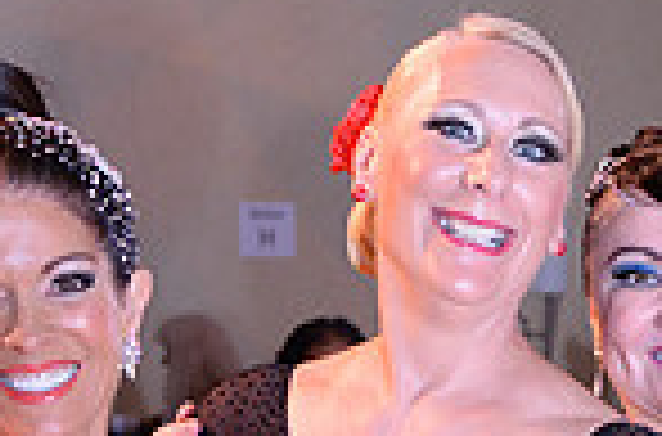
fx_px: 2896
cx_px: 644
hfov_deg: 12.9
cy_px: 582
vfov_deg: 8.5
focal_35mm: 158
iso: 1250
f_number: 4.5
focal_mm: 40
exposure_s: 1/250
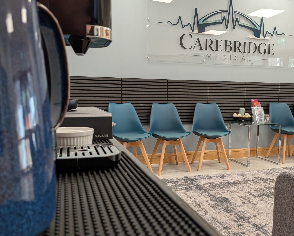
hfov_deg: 53.6
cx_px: 184
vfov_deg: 44.5
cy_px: 127
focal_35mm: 33
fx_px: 287
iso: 109
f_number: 1.7
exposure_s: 1/120
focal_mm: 4.53
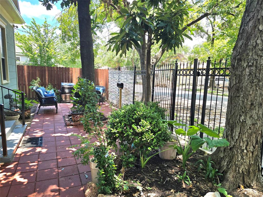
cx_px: 132
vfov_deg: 58.9
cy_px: 98
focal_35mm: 23
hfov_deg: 73.9
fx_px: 175
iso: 12
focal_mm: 6.3
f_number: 1.7
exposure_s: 1/213
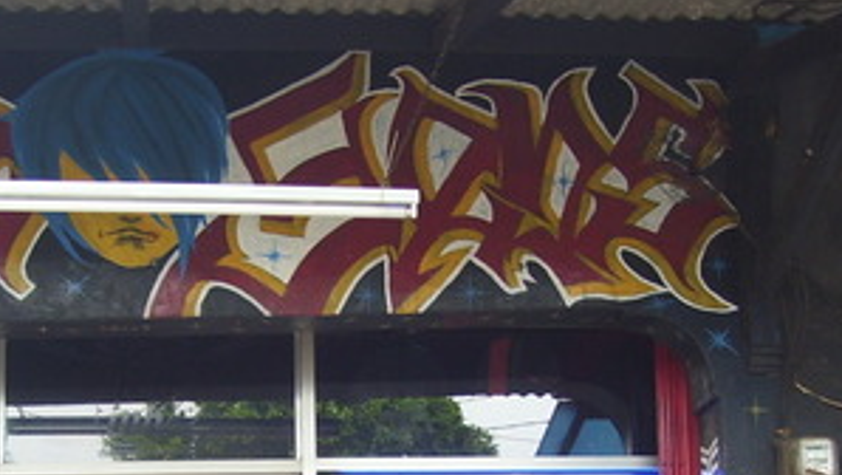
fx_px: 1675
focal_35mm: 75
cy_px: 523
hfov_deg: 28.2
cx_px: 345
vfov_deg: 15.7
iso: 80
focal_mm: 6
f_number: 2.7
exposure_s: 1/60
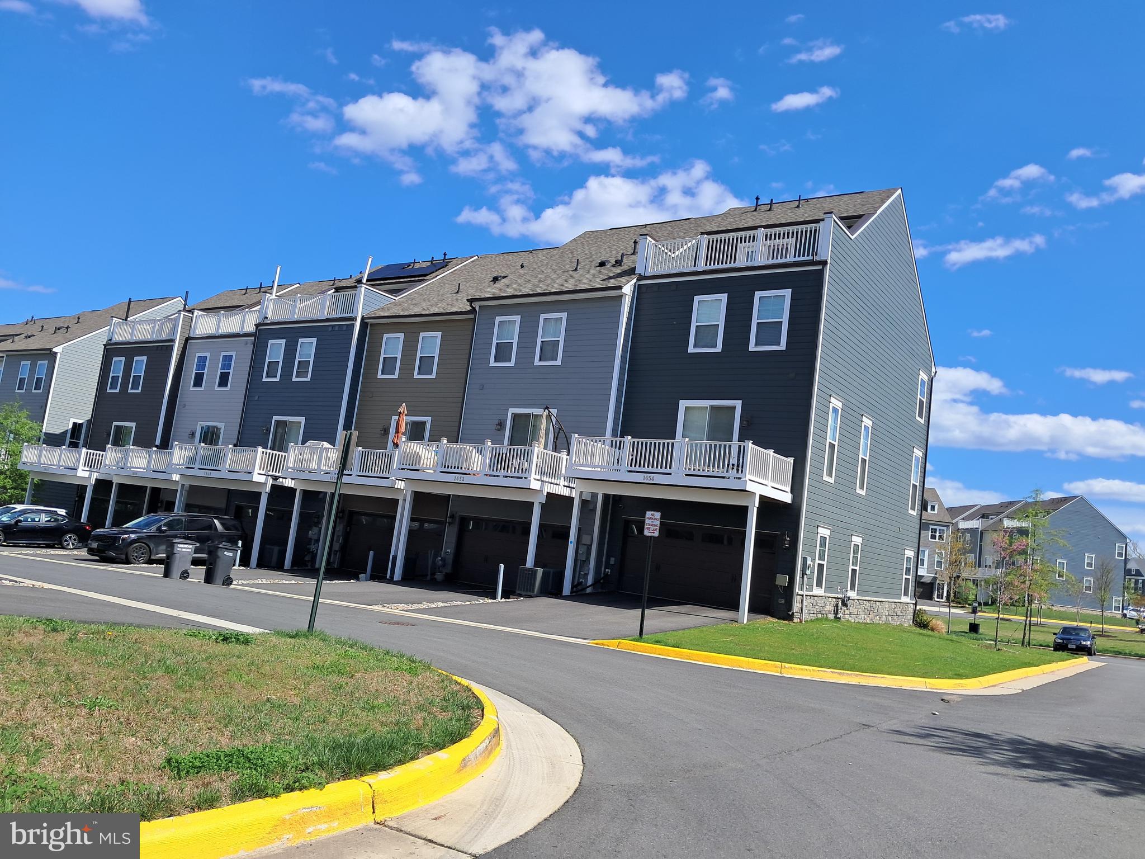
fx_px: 893
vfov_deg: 51.4
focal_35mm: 27
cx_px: 572
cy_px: 430
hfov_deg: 65.3
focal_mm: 4
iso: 50
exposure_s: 1/897
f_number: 1.8
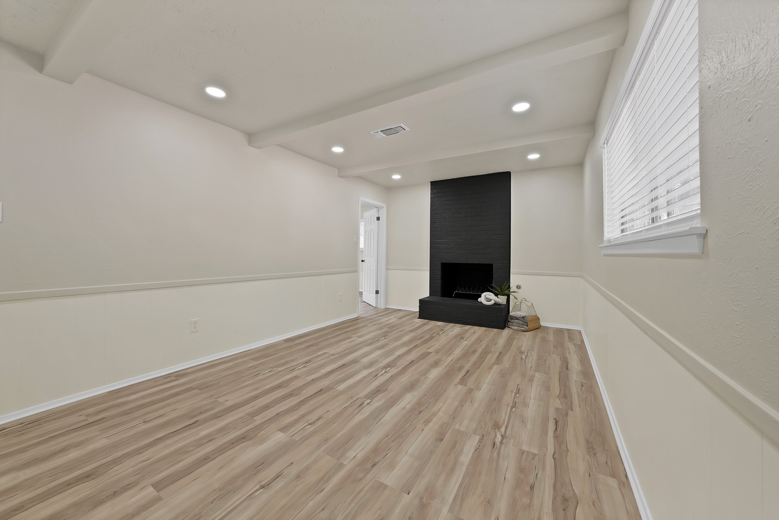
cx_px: 390
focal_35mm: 12
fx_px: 260
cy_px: 260
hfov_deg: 112.6
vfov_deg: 90.1
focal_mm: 12
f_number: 9
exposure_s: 1/6
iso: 640
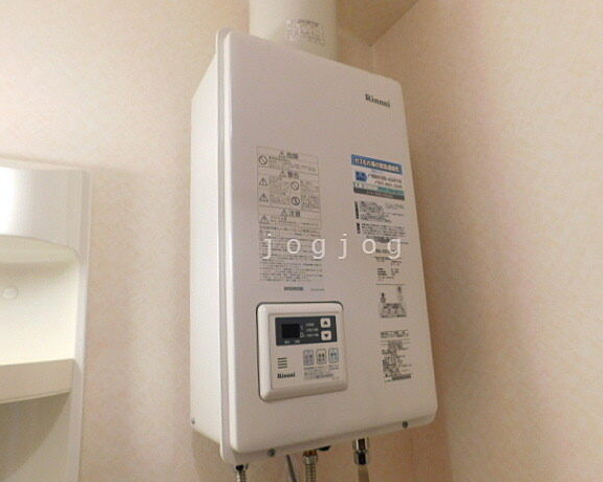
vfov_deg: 56.8
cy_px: 246
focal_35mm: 25
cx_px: 335
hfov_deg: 67.9
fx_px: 446
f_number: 3
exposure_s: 1/30
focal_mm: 4
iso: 140
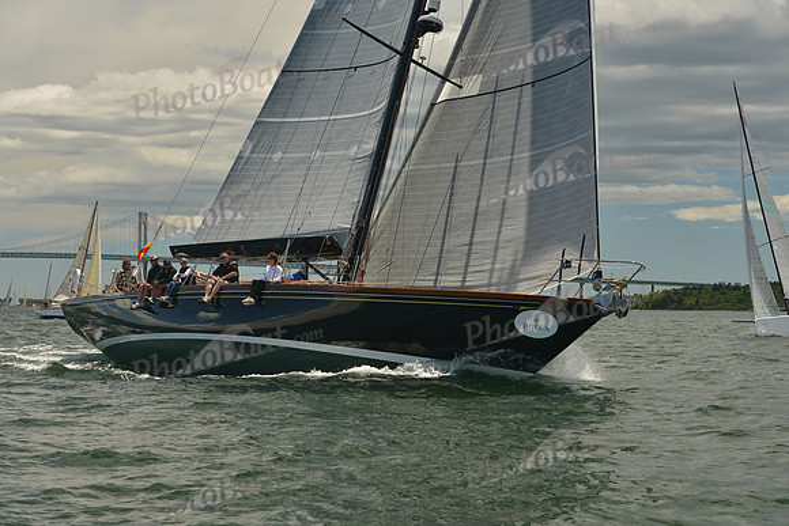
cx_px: 394
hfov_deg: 24.8
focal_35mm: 82
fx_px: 1798
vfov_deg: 16.7
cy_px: 263
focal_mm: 82
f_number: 7.1
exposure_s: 1/800
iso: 400
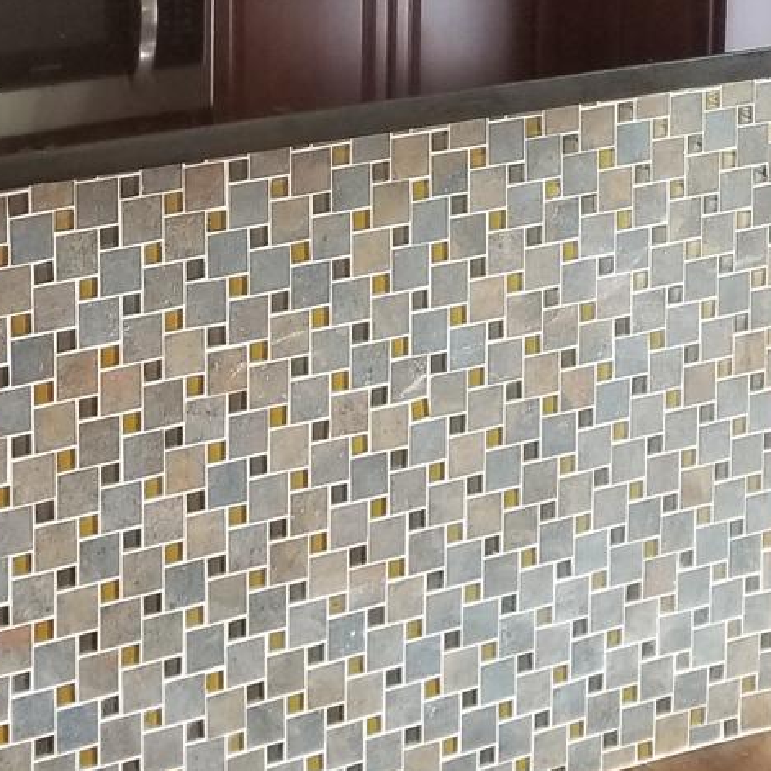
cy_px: -322
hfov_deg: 17.3
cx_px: 185
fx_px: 2520
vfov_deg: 16.2
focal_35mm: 100
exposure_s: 1/60
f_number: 1.7
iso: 125
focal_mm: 4.25
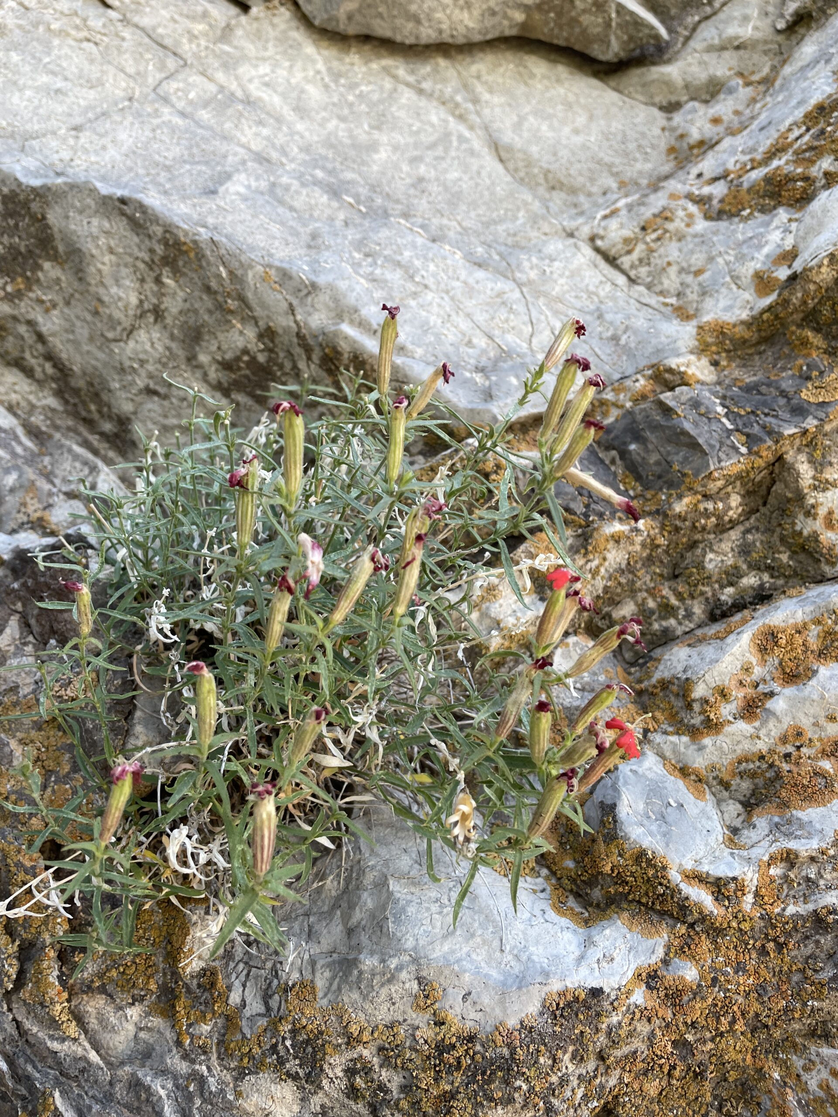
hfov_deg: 53.1
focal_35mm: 26
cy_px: 558
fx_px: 839
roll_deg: +11.4
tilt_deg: +16.1
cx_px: 419
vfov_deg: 67.3
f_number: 1.6
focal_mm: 4.2
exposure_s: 1/158
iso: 32
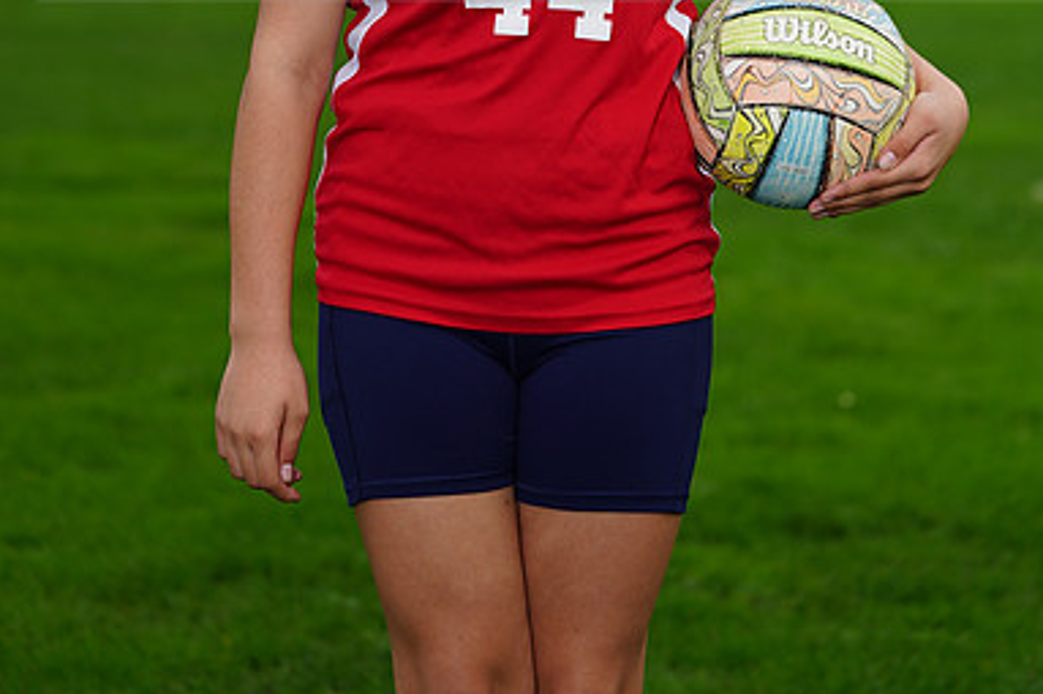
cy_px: -84
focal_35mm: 227
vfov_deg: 6.0
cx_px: 523
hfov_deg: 9.1
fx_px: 6574
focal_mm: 150
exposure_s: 1/250
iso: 200
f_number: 5
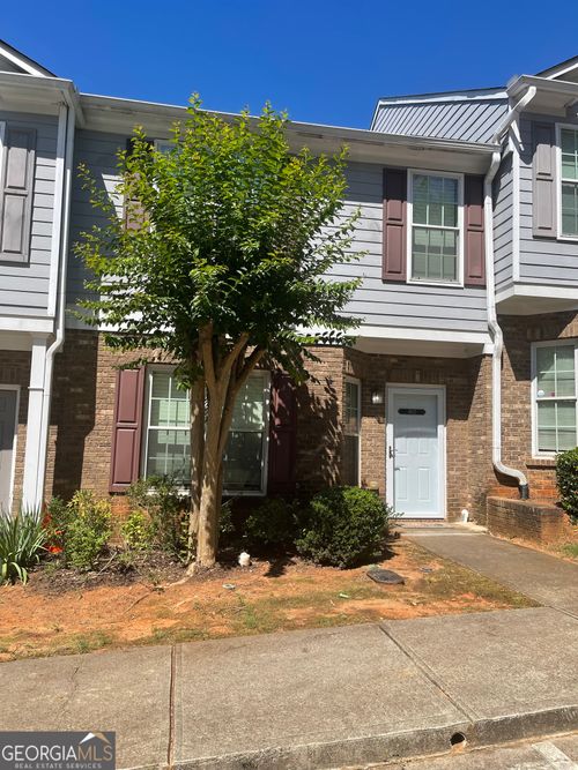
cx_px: 289
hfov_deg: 54.9
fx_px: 557
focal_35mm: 25
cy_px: 385
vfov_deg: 69.4
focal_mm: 5.1
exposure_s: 1/3086
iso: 32
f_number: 1.6
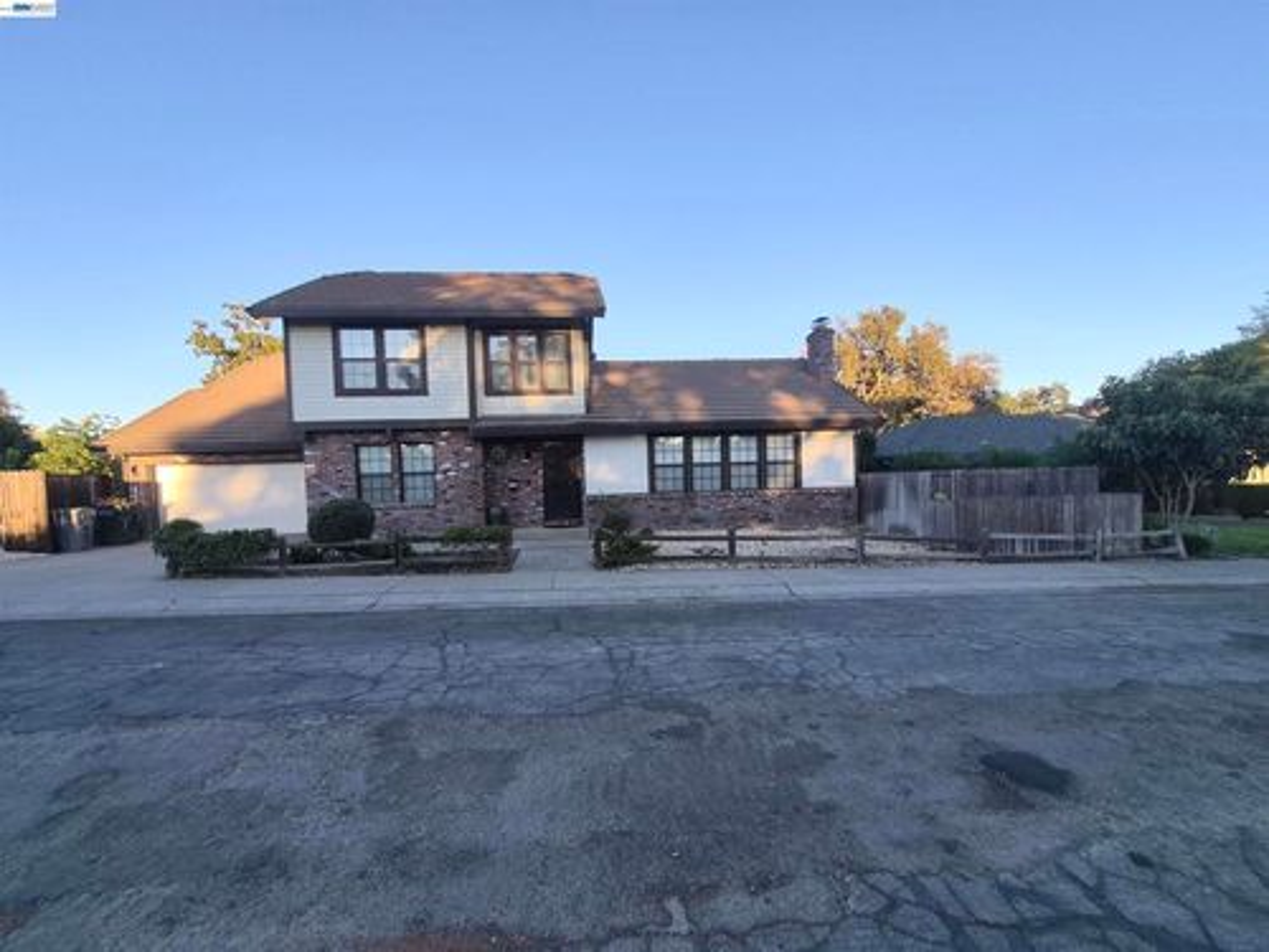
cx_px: 634
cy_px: 476
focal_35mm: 13
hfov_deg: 106.2
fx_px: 477
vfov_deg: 89.9
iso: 40
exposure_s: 1/320
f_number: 2.2
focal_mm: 1.74
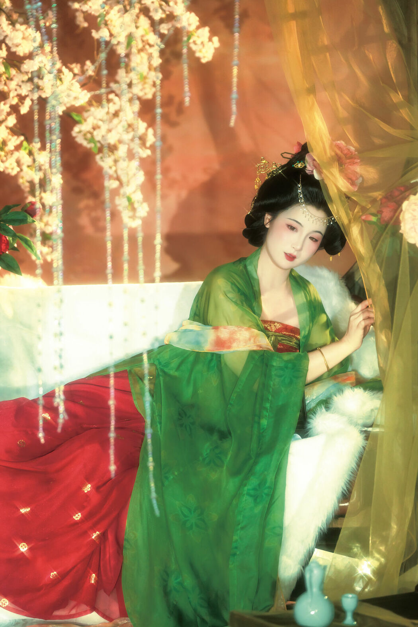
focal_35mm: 129
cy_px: 314
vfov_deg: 15.9
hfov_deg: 10.6
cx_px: 209
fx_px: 2247
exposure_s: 1/200
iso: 640
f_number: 2.8
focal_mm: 129
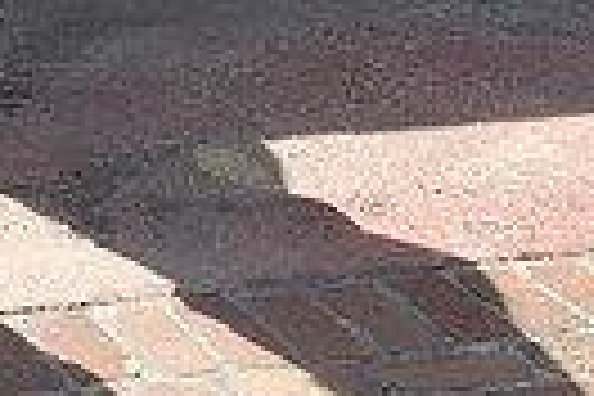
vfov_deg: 10.5
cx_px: -405
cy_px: -297
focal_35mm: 123
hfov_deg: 14.9
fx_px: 2029
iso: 100
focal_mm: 28
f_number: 5.6
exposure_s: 1/250
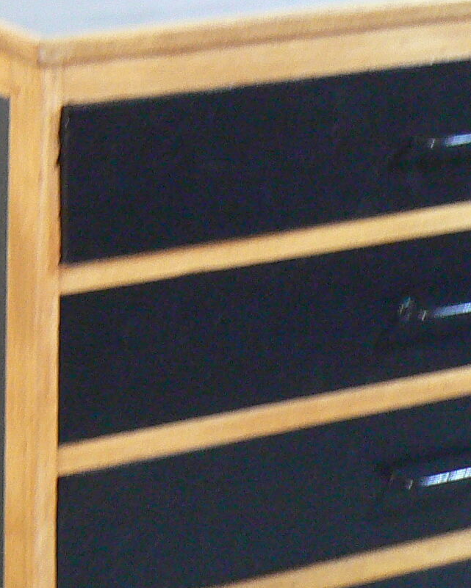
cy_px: 413
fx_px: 3327
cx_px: 375
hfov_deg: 8.1
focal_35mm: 191
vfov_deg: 10.1
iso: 200
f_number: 3.2
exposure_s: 1/10
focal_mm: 9.3
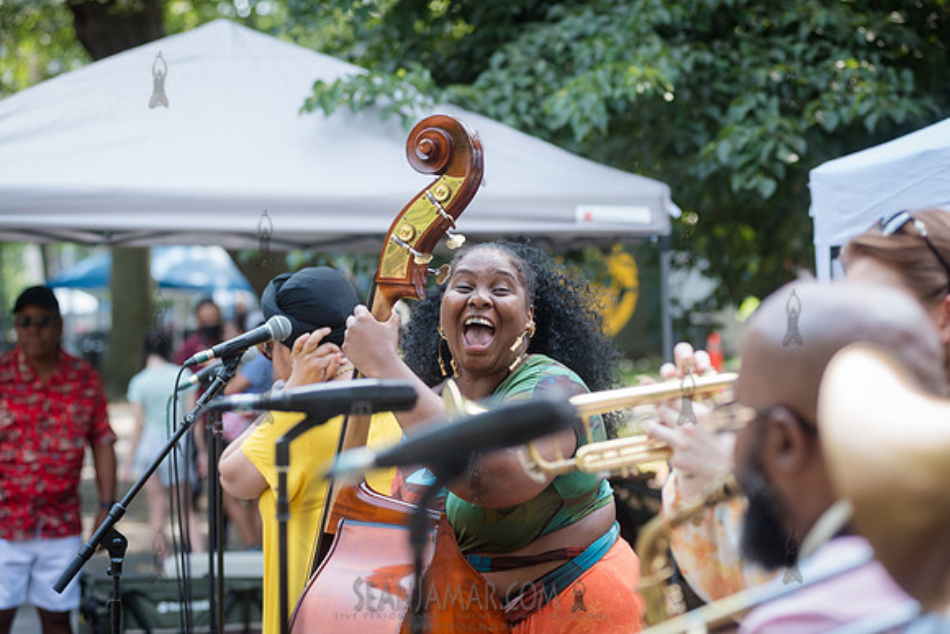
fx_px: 2639
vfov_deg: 13.7
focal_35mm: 100
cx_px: 475
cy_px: 317
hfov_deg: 20.4
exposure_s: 1/320
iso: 400
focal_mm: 100
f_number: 4
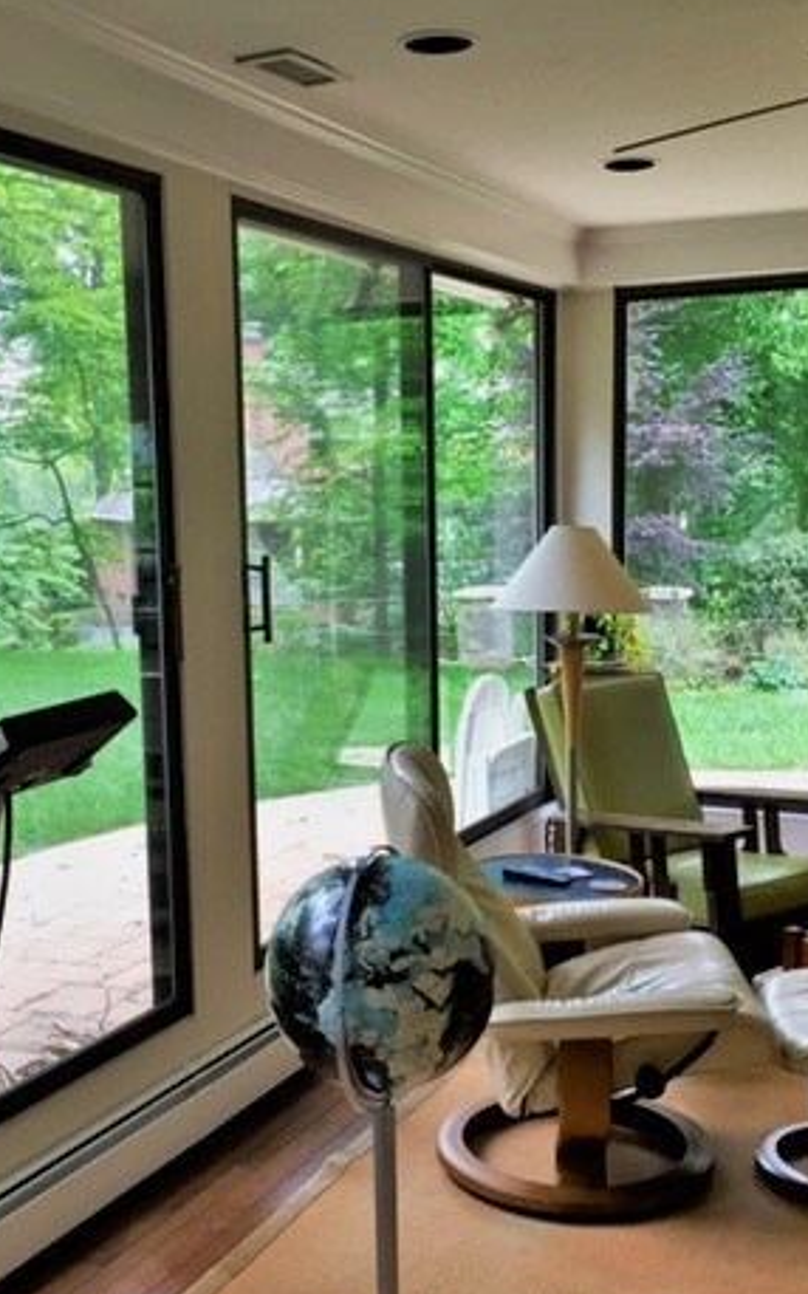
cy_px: 650
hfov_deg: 29.8
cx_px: 367
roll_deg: +0.9
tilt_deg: -6.6
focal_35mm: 43
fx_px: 1516
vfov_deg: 46.2
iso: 32
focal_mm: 4.15
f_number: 2.2
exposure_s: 1/30
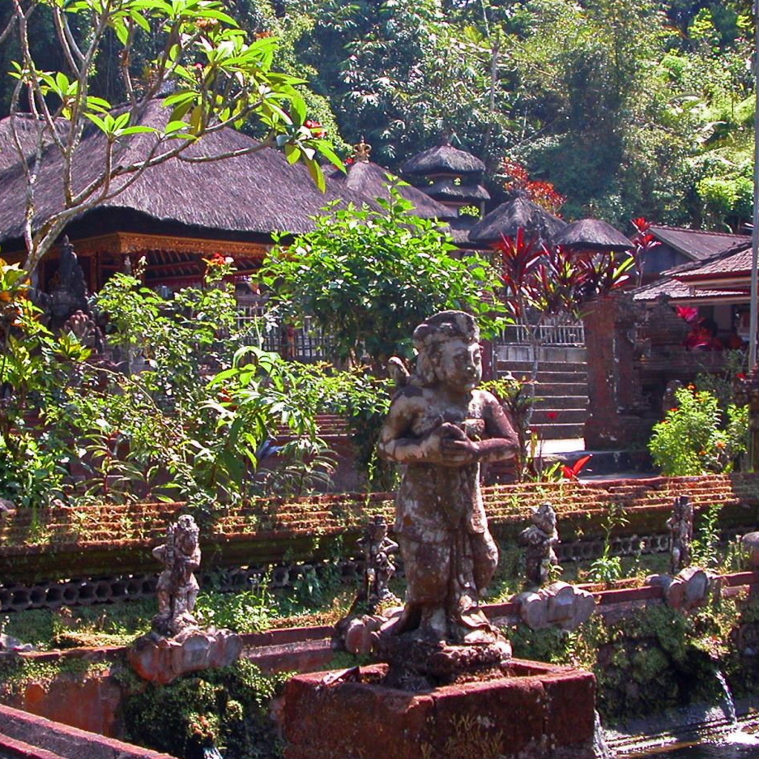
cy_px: 352
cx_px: 262
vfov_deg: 26.1
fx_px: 1637
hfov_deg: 26.0
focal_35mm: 66
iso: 100
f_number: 4
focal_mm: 8.9
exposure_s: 1/146
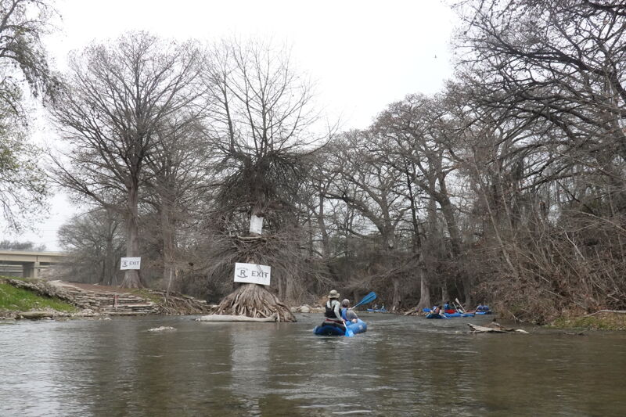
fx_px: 643
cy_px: 208
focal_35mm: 37
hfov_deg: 51.9
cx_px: 313
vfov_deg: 35.9
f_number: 11
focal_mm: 13.84
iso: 1600
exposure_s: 1/640
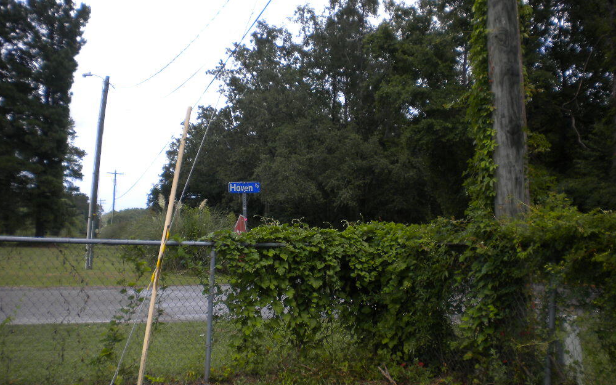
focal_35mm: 38
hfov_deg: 51.5
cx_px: 308
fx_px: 638
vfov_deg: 33.5
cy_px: 216
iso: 80
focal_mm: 6.3
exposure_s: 1/288
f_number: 4.6
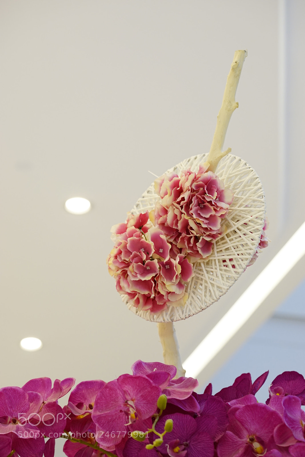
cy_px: 228
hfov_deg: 15.2
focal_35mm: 90
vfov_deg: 22.6
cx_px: 152
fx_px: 1143
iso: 1250
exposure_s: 1/50
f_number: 5.6
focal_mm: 90
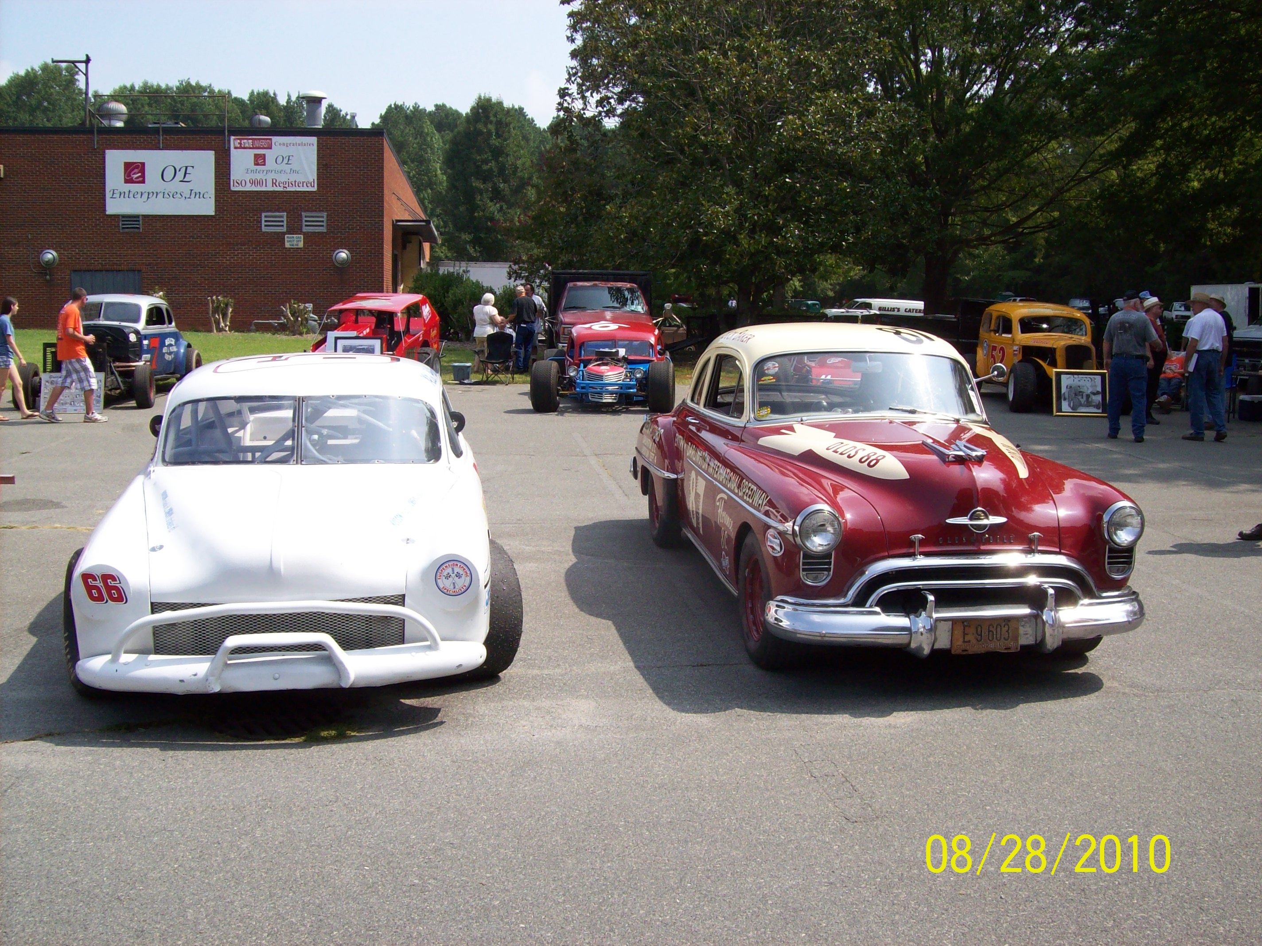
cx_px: 631
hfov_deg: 51.4
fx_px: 1312
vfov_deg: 39.6
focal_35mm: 36
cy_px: 473
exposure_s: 1/447
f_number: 4.8
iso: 80
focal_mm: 6
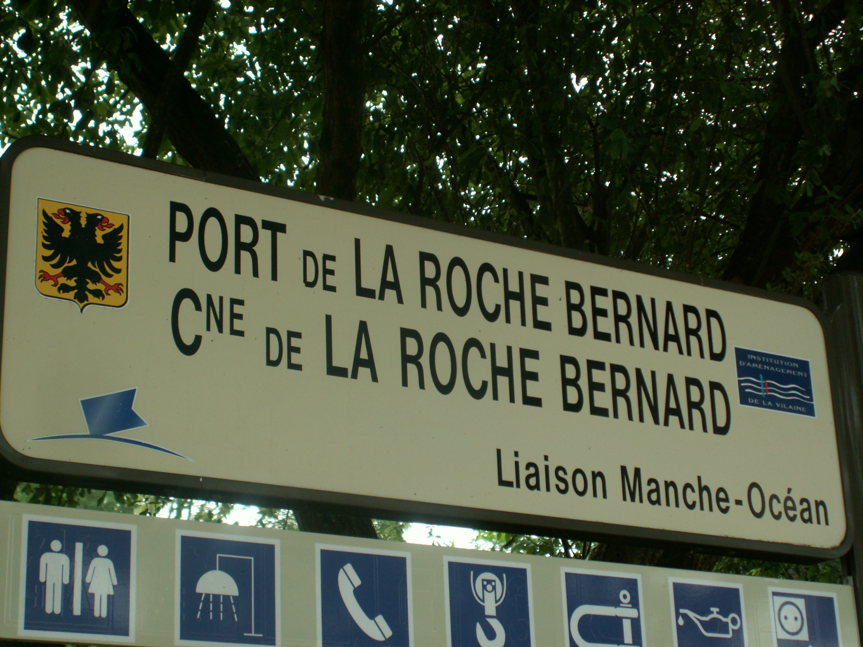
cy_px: 324
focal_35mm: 65
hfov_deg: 29.8
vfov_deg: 22.6
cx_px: 432
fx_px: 1620
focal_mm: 10.84
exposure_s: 1/40
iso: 50
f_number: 3.2
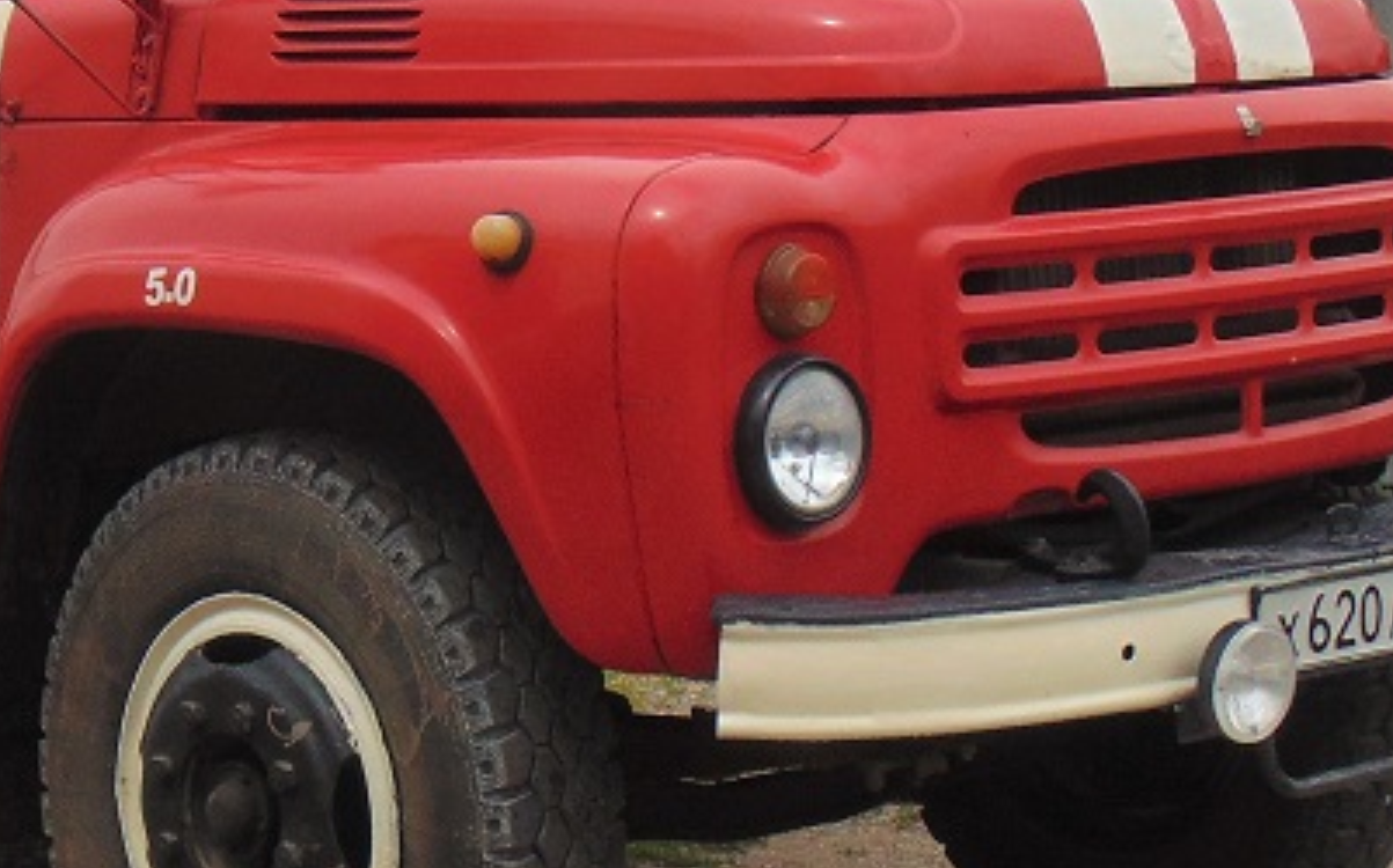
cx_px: 174
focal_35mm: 110
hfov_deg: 18.7
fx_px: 4173
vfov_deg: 11.8
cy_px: 177
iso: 80
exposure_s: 1/800
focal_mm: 6.9
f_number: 3.3
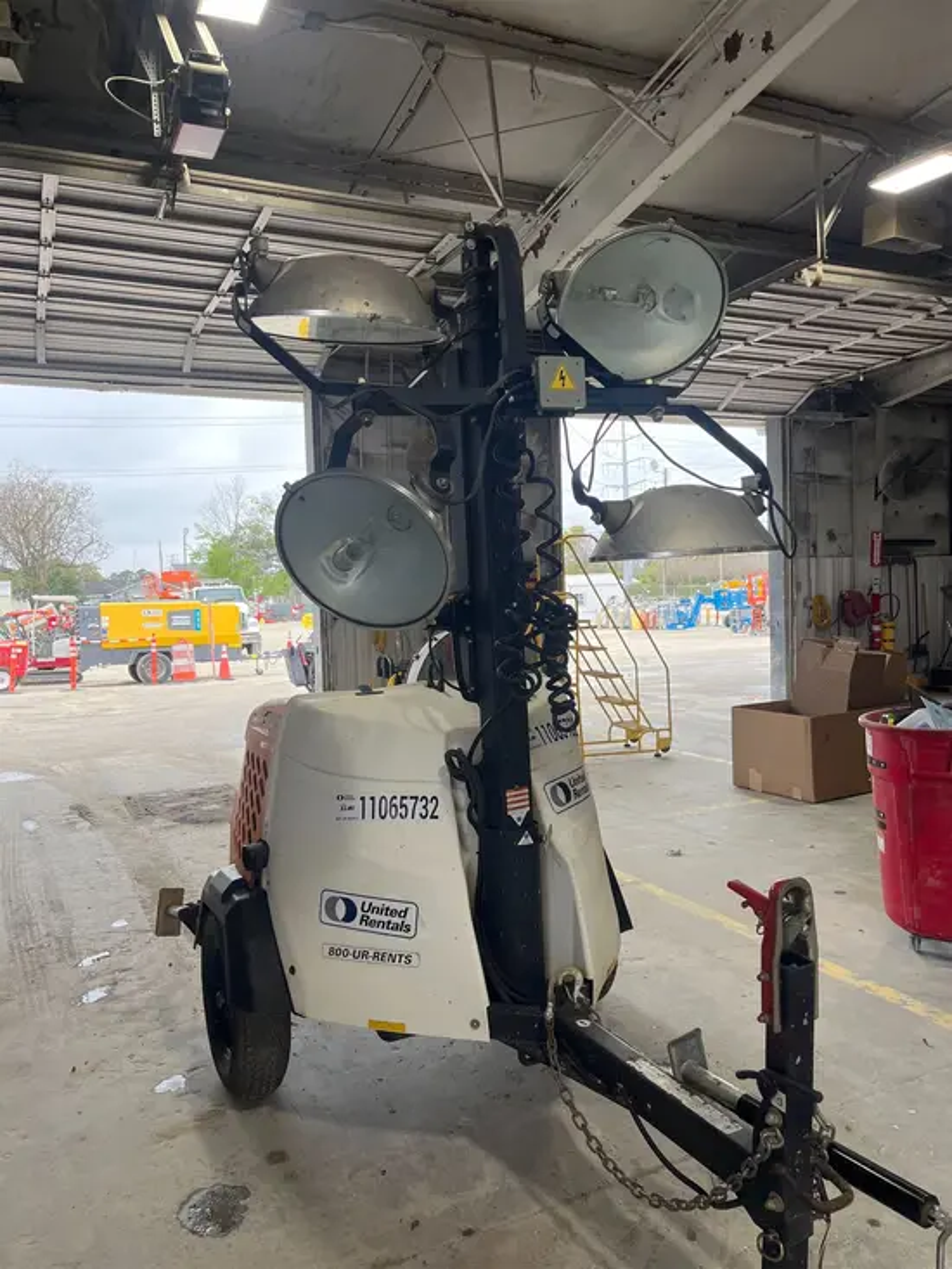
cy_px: 634
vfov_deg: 67.3
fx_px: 953
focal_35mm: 26
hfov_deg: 53.1
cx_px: 476
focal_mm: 5.1
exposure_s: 1/158
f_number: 1.6
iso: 64
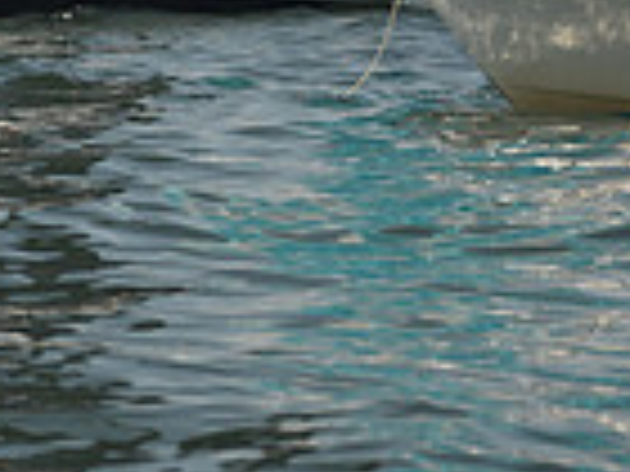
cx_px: -20
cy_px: -800
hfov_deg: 5.8
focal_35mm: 338
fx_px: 6151
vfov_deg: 4.3
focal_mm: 85
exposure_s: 1/1250
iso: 320
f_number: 5.6
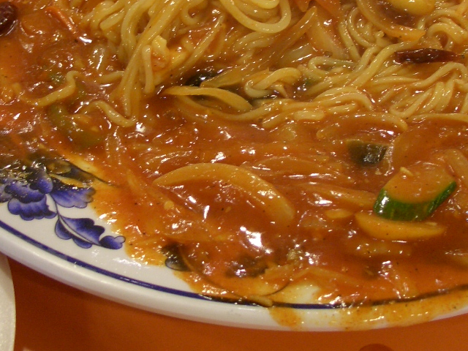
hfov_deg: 29.3
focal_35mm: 66
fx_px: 892
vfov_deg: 21.9
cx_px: 287
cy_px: 50
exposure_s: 1/30
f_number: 2.8
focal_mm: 7.1
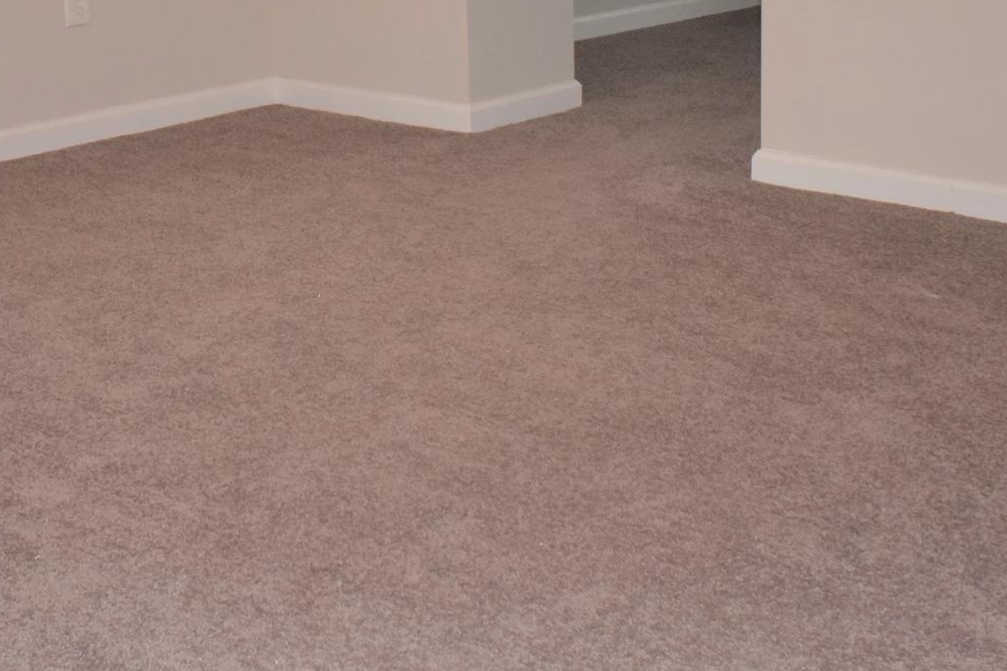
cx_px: 393
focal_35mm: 73
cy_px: 126
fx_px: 2042
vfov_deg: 18.5
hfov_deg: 27.6
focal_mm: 24
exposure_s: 1/200
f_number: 4.5
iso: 800
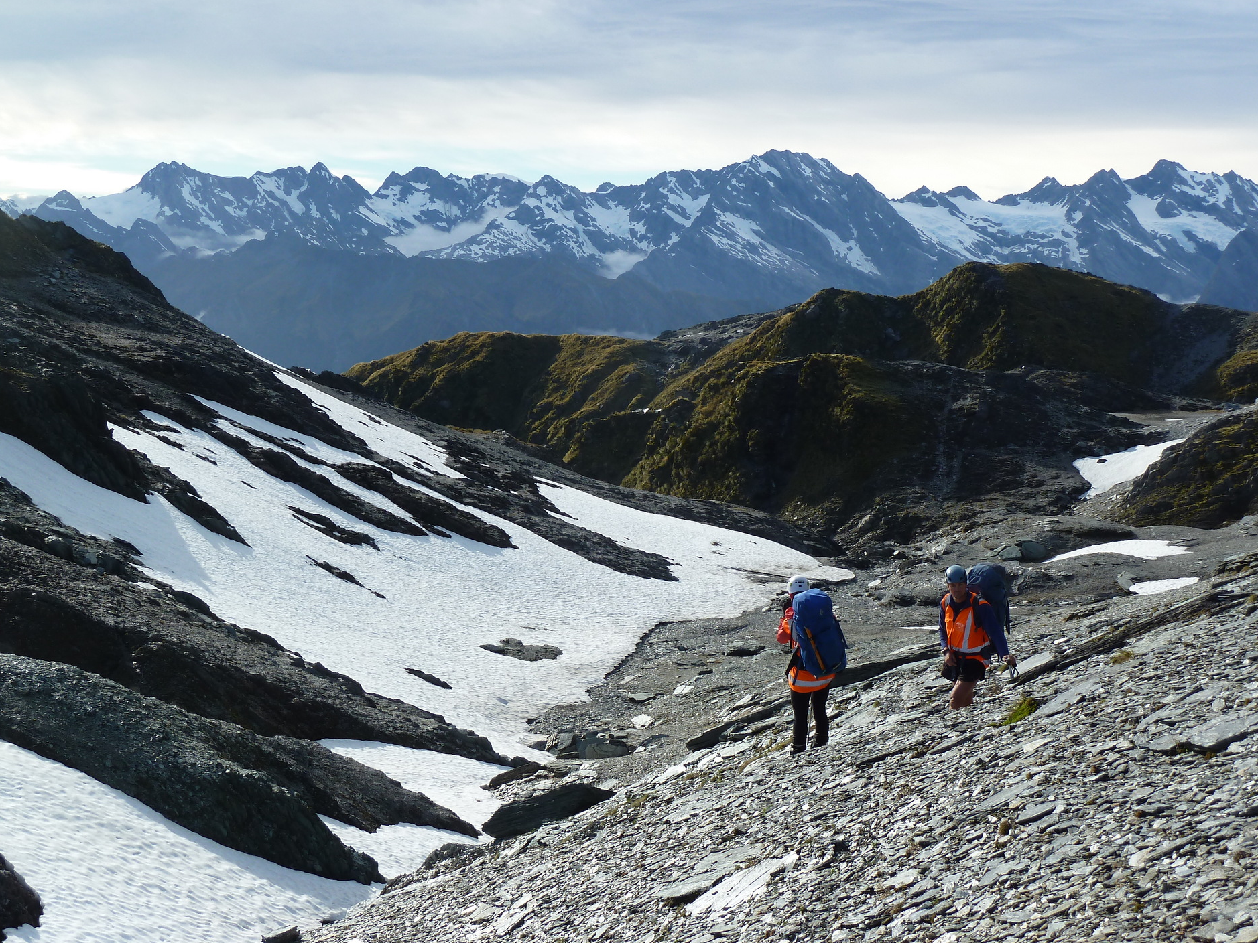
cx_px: 634
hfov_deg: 42.1
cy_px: 480
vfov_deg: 32.2
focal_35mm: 45
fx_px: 1635
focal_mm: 7.3
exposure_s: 1/400
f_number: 4
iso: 80
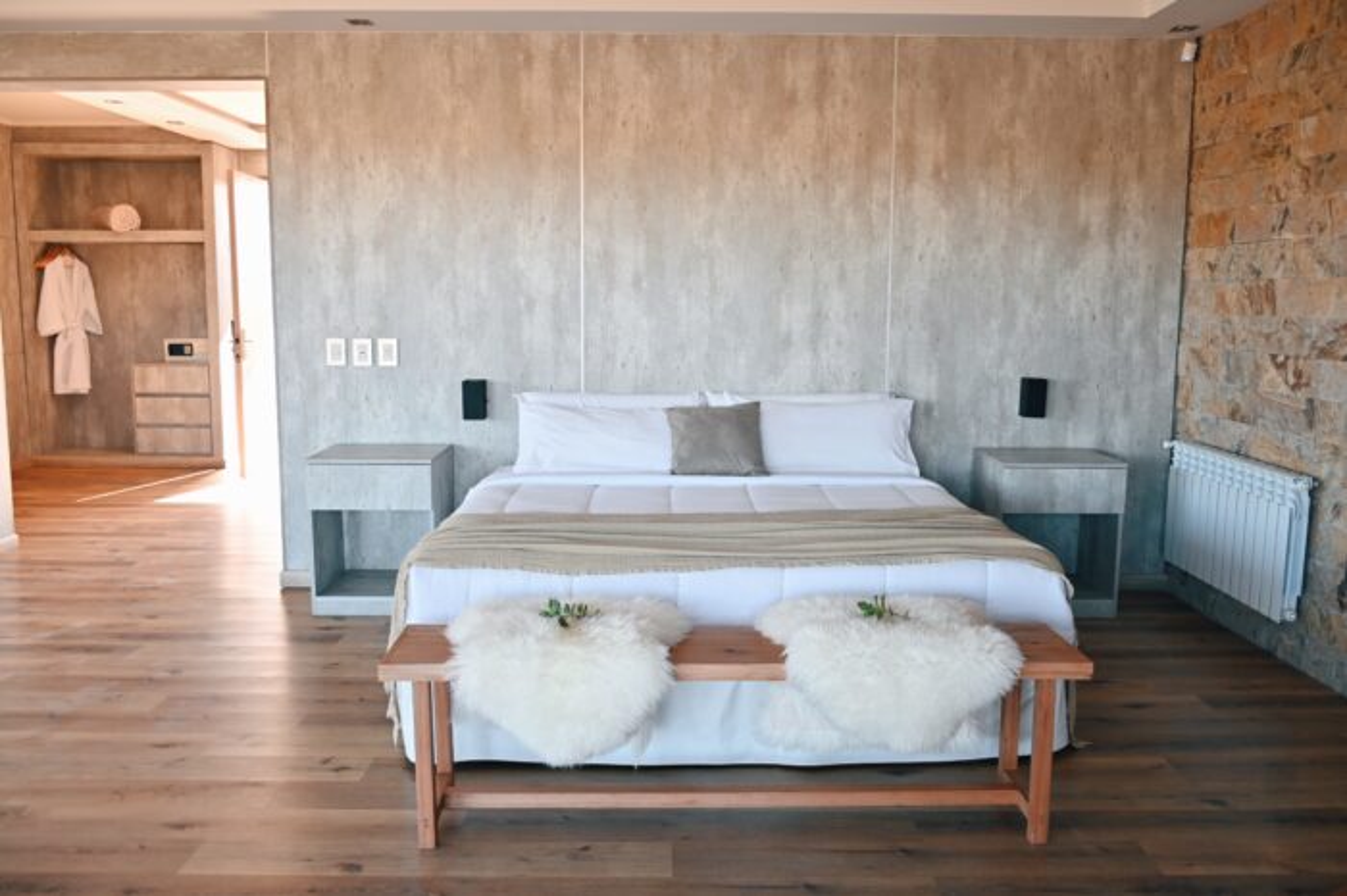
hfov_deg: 62.0
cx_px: 674
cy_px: 448
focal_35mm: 30
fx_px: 1122
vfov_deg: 43.6
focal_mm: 20
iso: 100
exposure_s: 1/40
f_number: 3.5
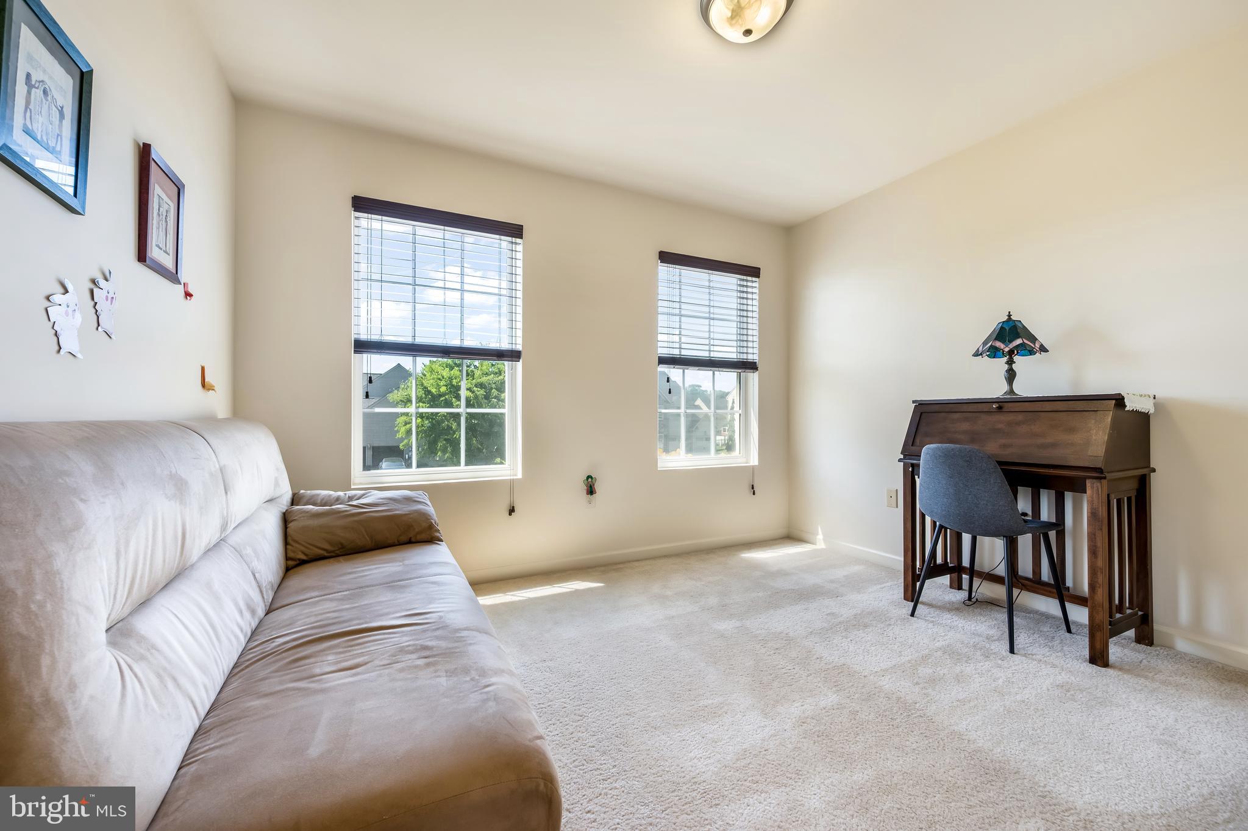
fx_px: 485
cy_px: 416
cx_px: 624
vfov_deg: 81.2
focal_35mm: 14
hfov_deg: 104.3
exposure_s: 1/25
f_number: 8
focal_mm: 14
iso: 800
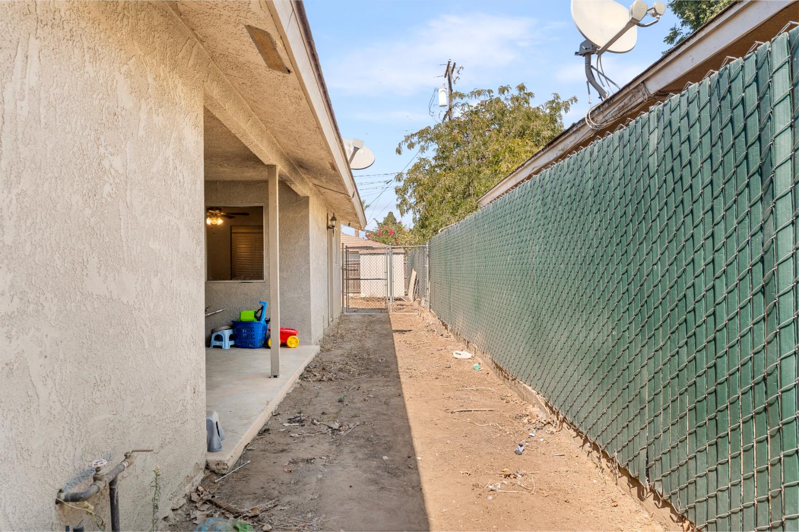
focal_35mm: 26
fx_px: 577
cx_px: 400
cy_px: 266
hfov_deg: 69.4
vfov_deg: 49.6
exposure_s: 1/25
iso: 80
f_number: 7.1
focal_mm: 26
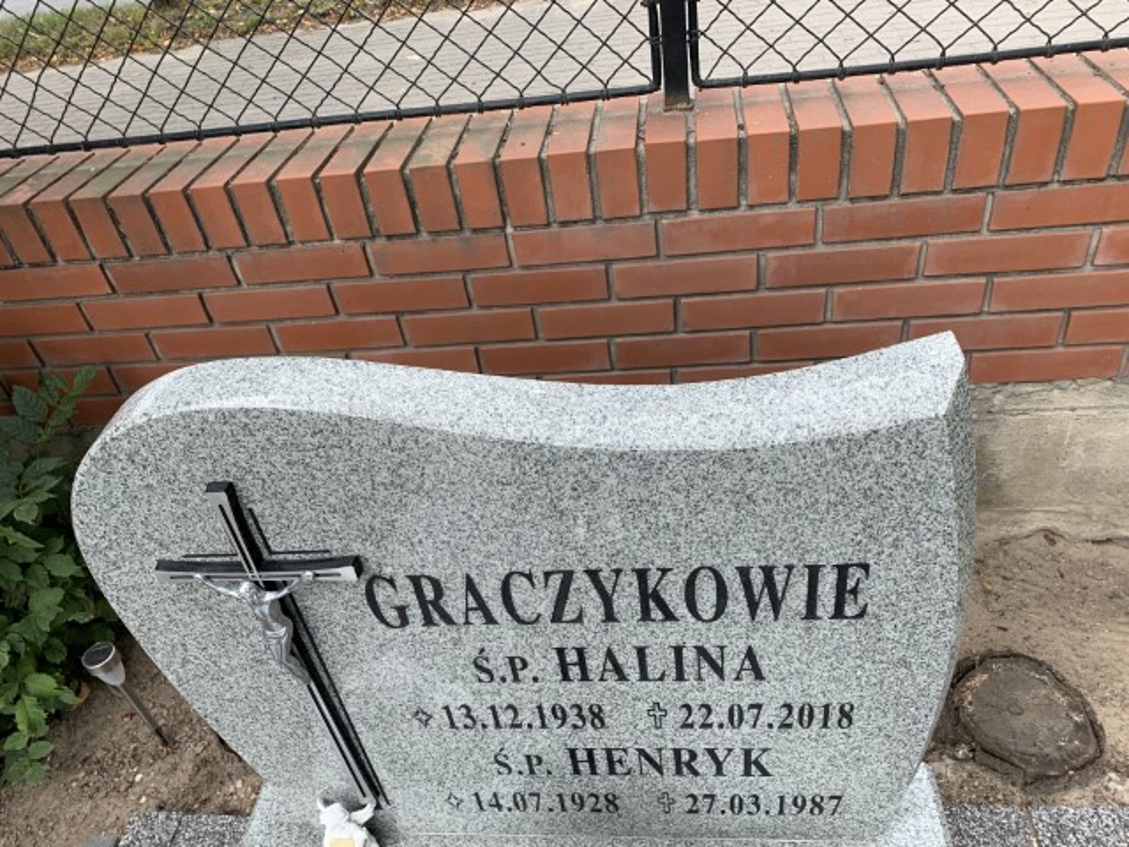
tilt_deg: -37.0
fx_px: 848
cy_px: 424
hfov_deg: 67.3
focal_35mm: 26
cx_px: 564
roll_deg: +8.2
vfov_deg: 53.1
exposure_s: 1/711
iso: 25
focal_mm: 4.25
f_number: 1.8
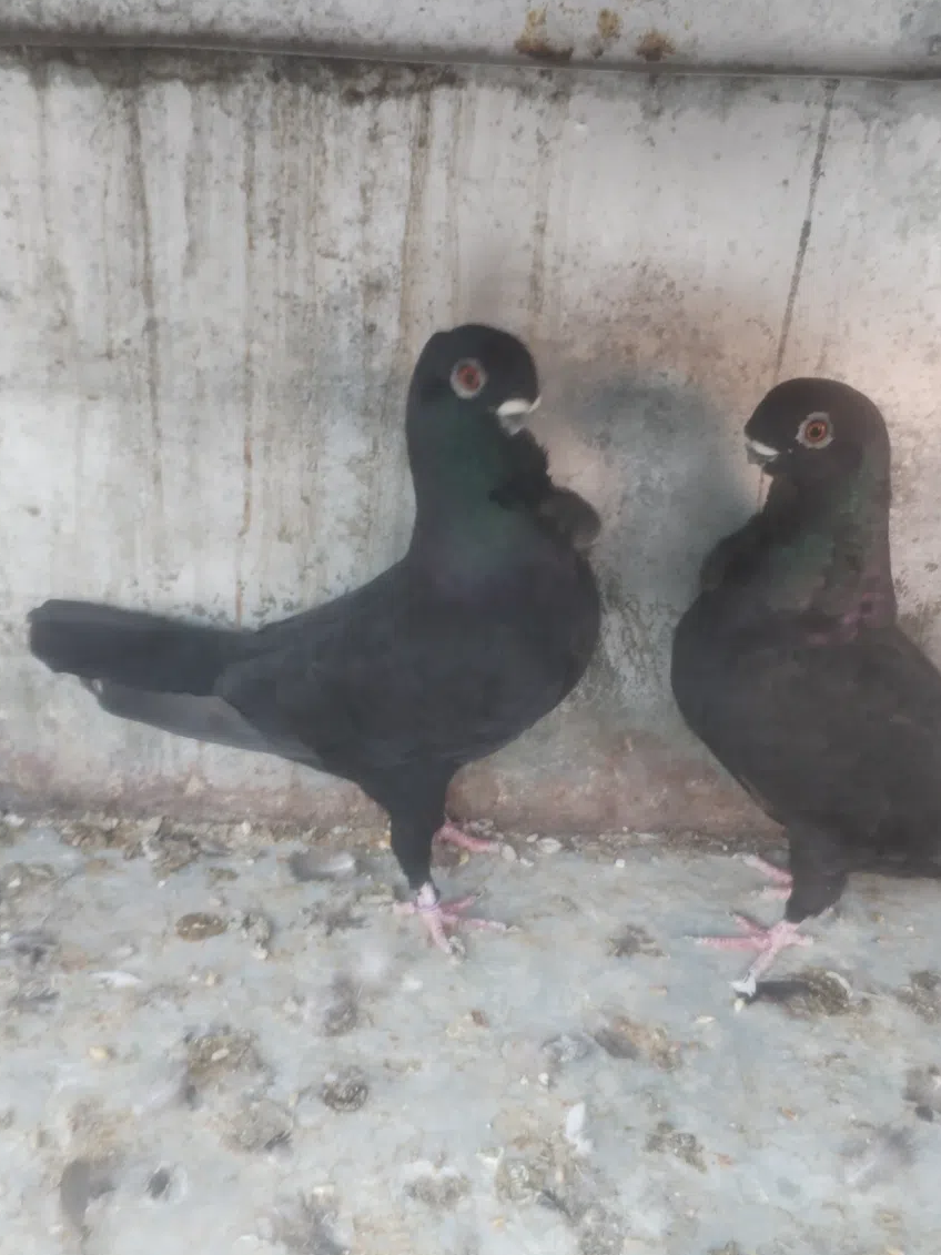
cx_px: 498
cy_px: 618
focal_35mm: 35
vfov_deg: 52.6
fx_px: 1269
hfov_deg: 40.7
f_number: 1.8
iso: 389
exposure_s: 1/30
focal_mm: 4.75
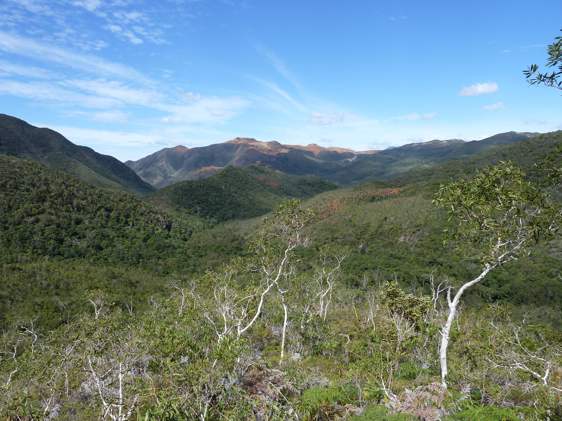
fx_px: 406
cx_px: 281
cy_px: 210
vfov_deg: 54.9
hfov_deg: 69.4
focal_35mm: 25
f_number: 4
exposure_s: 1/400
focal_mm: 4.1
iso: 80
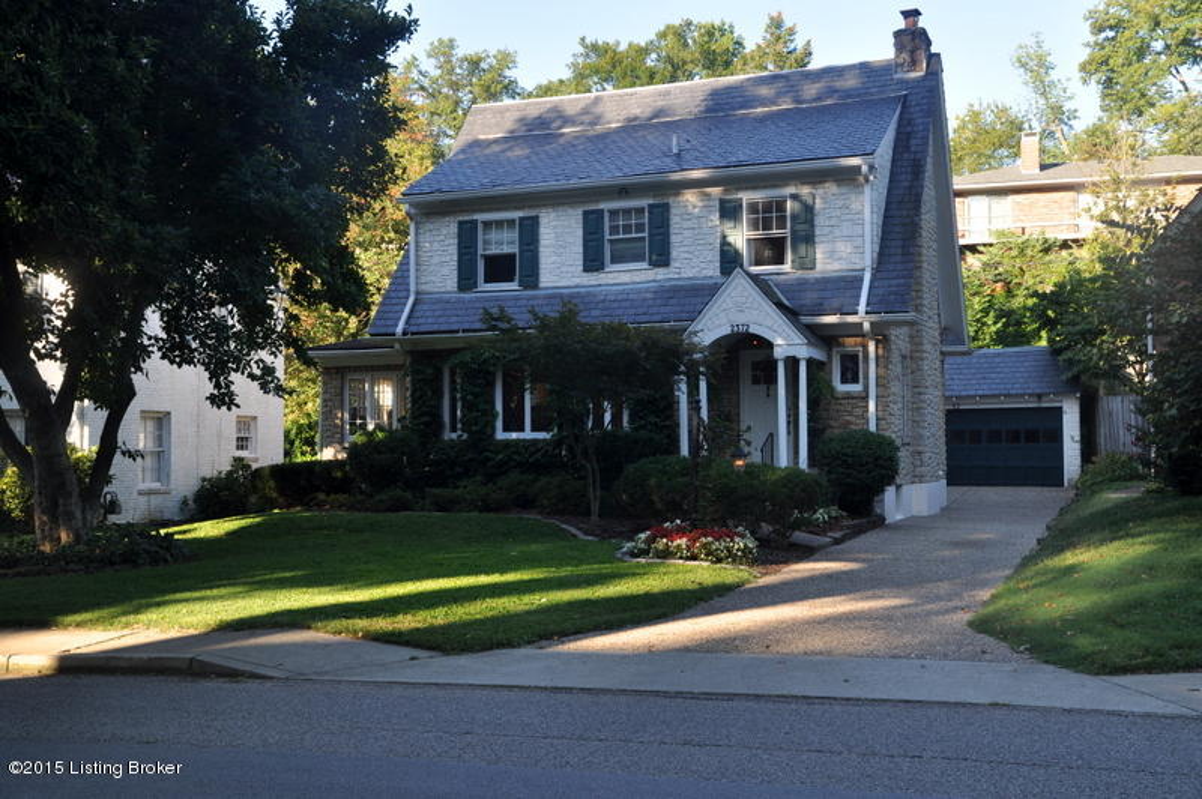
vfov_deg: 34.2
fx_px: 1301
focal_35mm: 39
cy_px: 400
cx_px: 601
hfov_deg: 49.6
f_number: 6.7
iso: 200
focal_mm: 26
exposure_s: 1/200
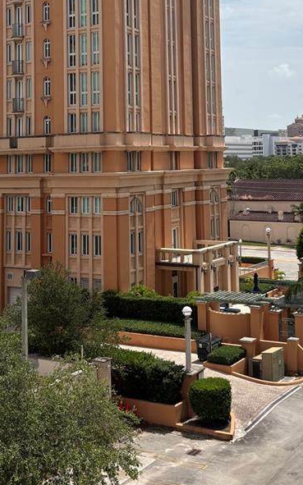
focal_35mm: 56
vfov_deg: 35.1
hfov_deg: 23.1
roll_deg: +1.0
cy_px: 92
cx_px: 155
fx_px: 740
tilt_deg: +5.6
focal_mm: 5.96
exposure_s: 1/5814
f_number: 1.6
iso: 50
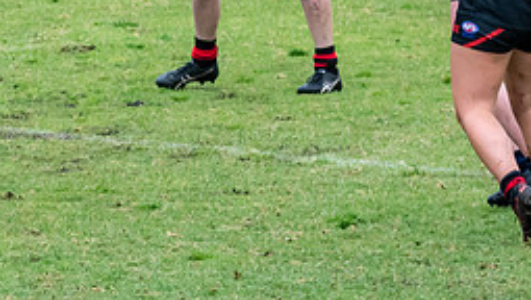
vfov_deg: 1.3
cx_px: -96
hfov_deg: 2.3
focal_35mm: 926
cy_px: -235
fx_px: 13050
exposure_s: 1/2500
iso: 1250
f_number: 7.1
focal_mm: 190
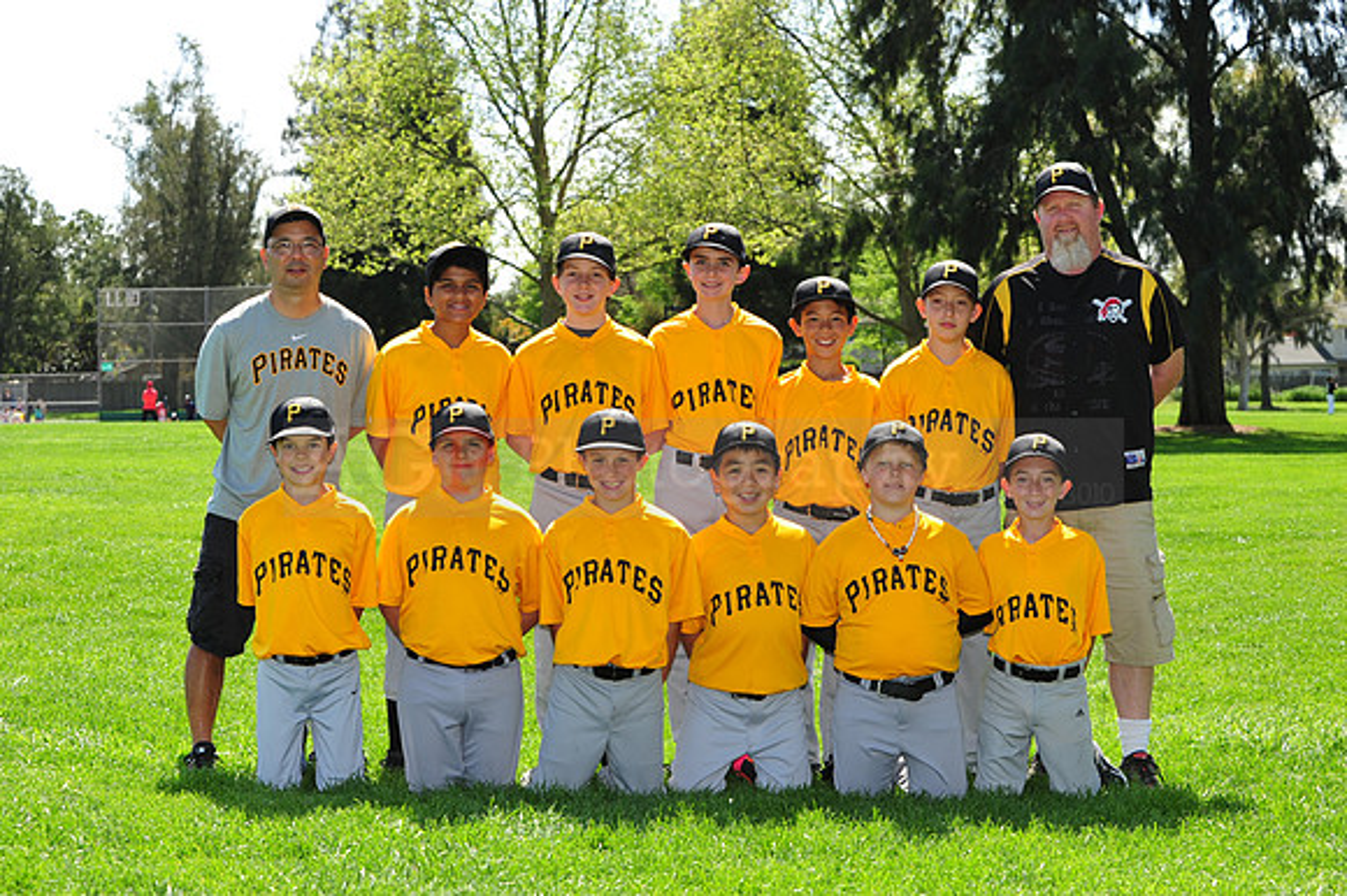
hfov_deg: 25.4
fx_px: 2992
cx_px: 674
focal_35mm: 80
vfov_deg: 17.0
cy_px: 448
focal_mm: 80
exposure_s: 1/250
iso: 200
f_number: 8
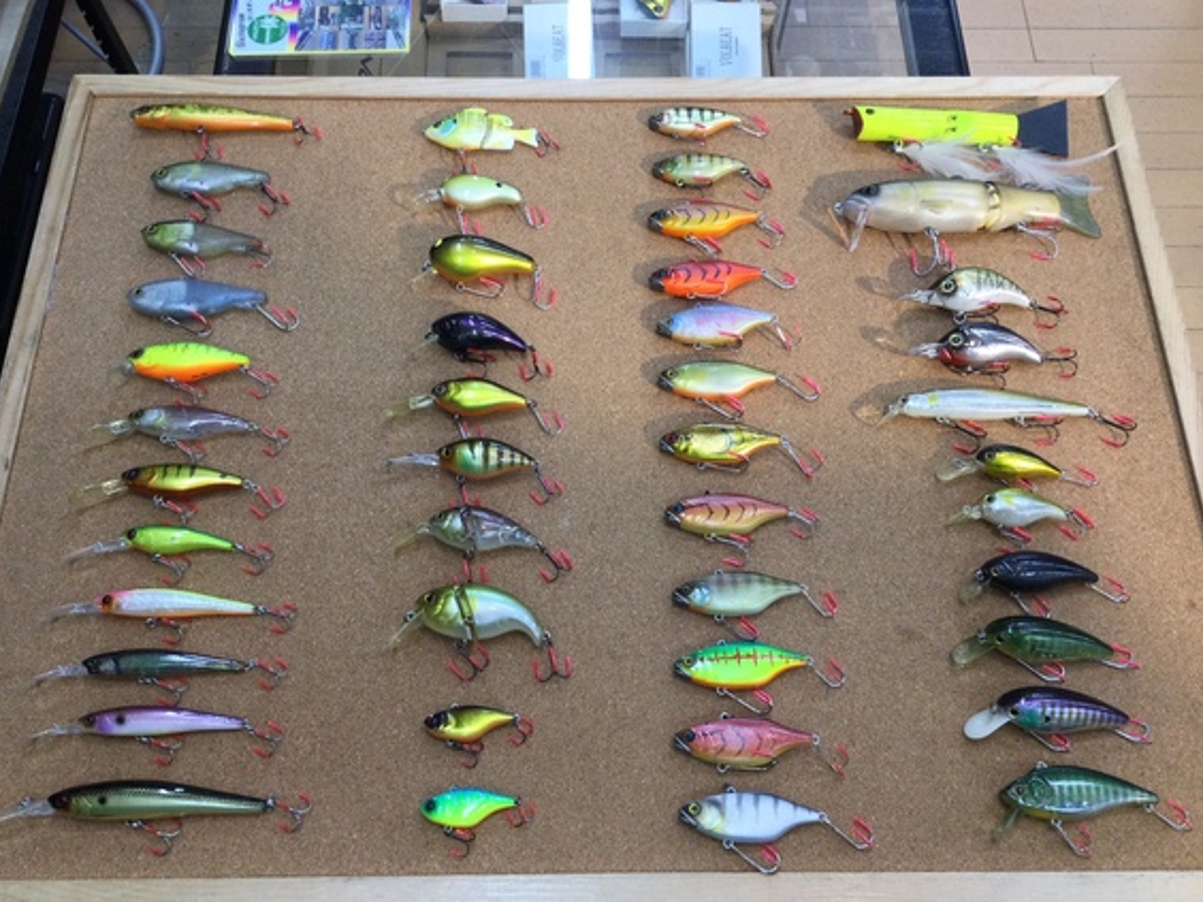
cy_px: 478
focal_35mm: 33
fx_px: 1147
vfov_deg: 42.9
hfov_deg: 55.3
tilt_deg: -66.1
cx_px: 591
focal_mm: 3.3
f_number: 2.4
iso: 25
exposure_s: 1/30
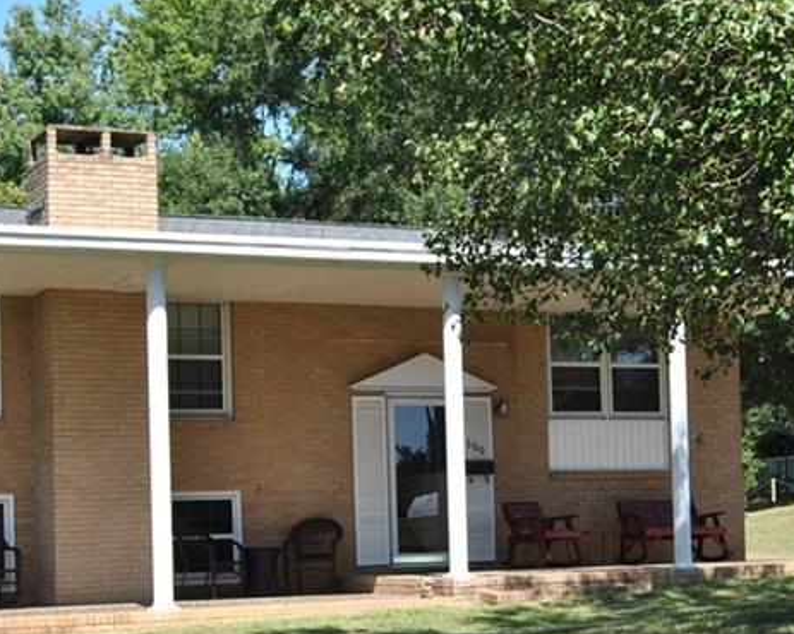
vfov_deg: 18.8
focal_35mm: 81
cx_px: 484
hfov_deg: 23.5
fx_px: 1903
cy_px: 473
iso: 100
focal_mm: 26
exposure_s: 1/200
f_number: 7.1
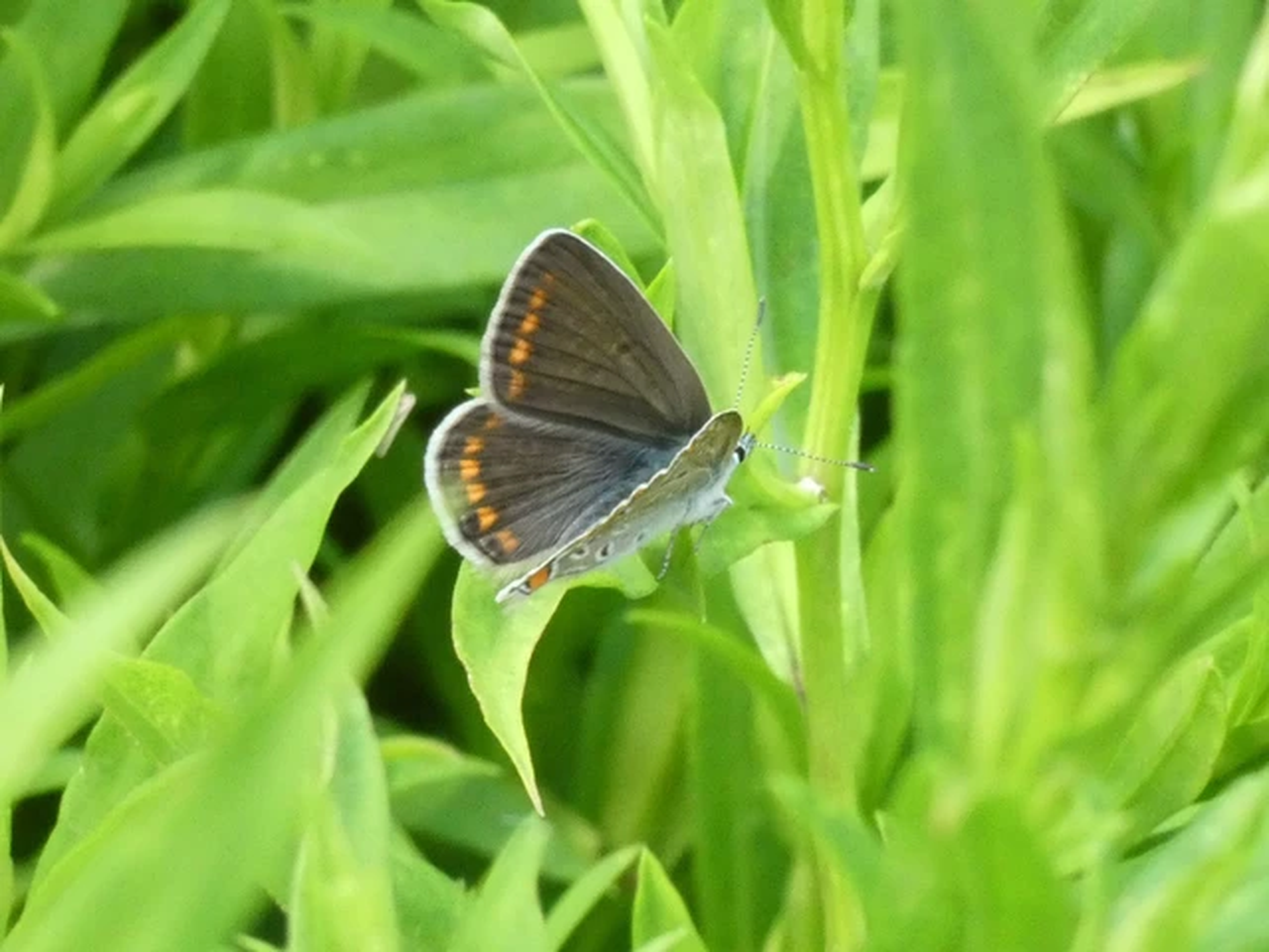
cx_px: 634
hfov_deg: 13.4
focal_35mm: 147
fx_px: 5389
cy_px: 476
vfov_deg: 10.1
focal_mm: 26.3
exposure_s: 1/80
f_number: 7.1
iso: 1000
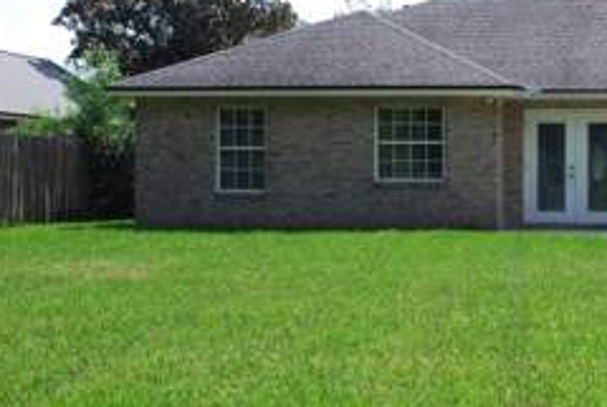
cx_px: 594
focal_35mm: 72
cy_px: 209
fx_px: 1216
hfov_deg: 26.6
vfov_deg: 19.0
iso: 100
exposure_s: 1/200
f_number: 7.1
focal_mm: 24
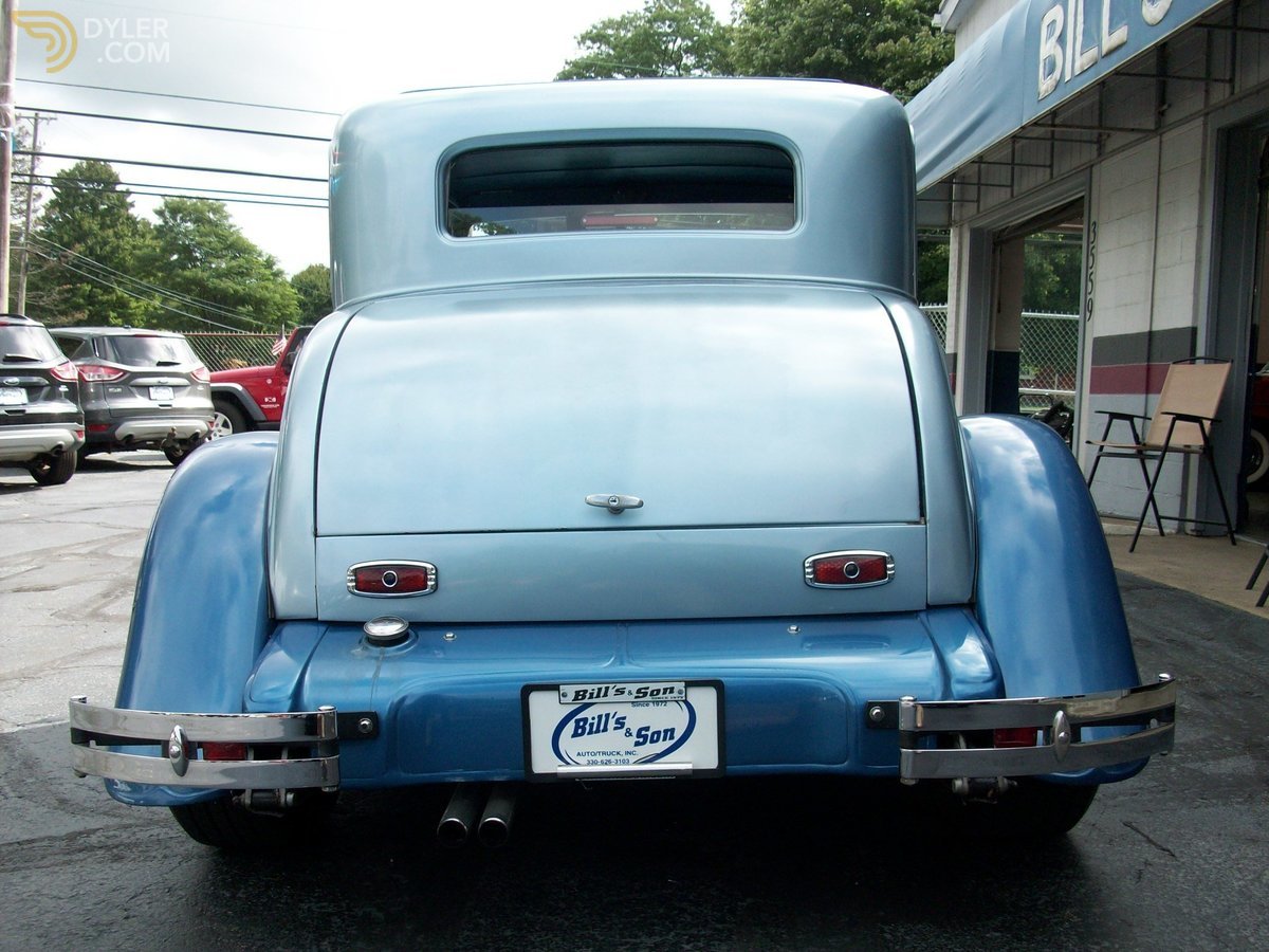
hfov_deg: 54.0
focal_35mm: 34
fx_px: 1246
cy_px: 476
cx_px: 634
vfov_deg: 41.8
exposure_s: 1/466
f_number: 2.8
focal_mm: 5.7
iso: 64
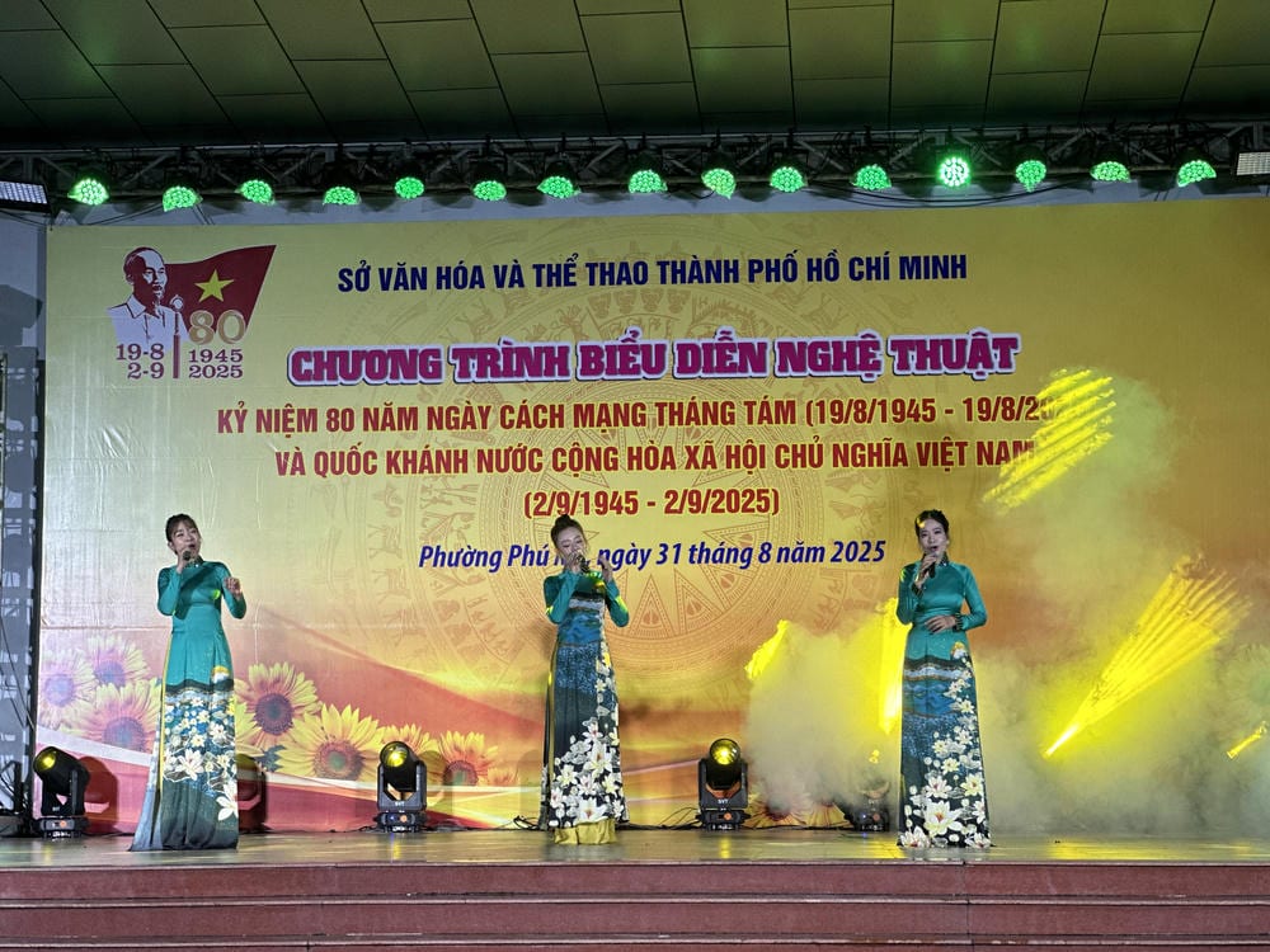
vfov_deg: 19.1
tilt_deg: +6.0
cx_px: 635
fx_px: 2825
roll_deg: +0.7
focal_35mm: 77
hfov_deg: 25.3
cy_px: 476
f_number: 2.8
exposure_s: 1/65
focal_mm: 9
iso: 125
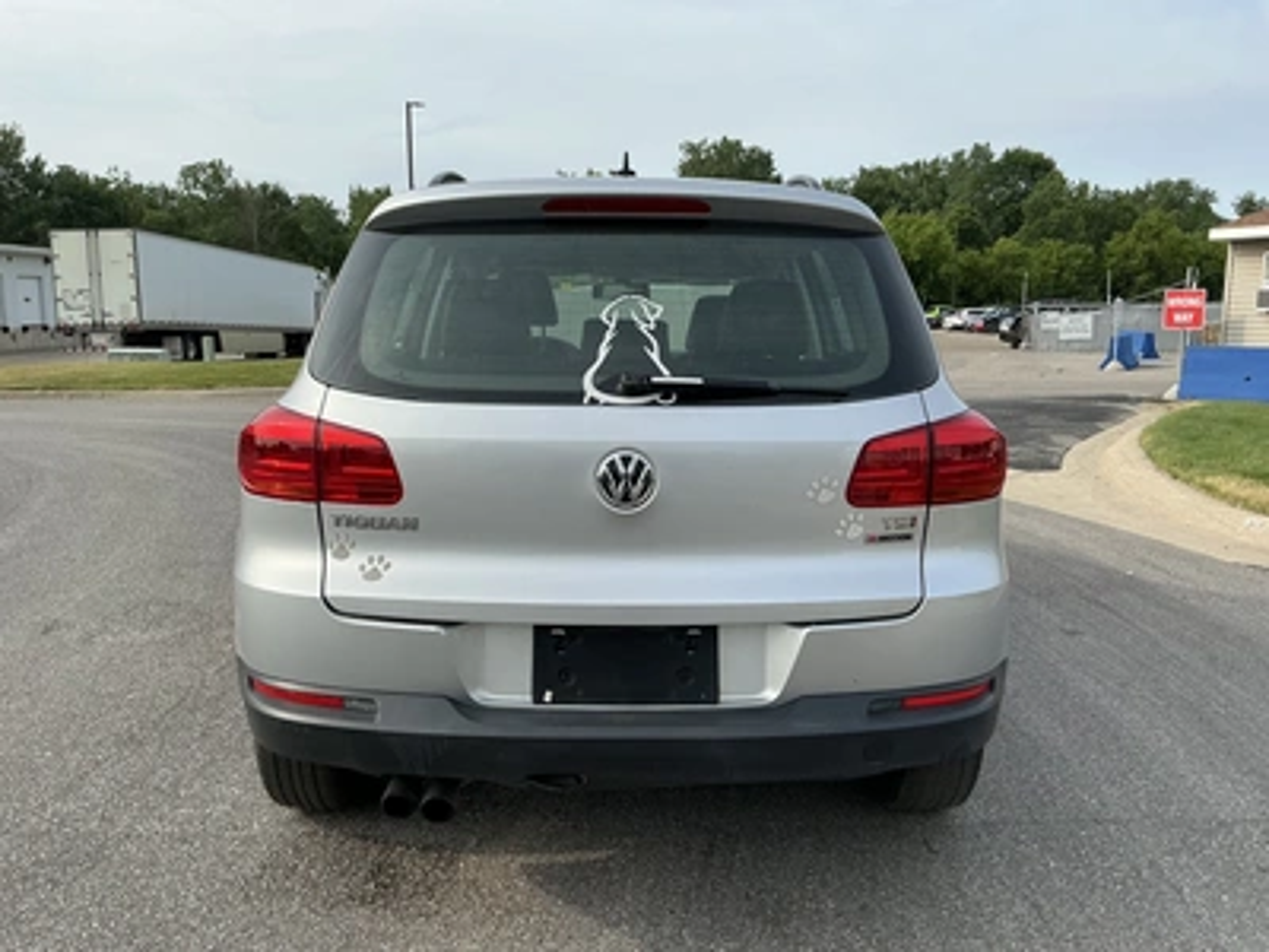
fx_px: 1026
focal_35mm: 28
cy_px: 476
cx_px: 634
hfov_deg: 63.4
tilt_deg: -7.4
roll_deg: -0.7
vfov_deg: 49.7
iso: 25
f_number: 1.8
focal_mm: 3
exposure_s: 1/1342
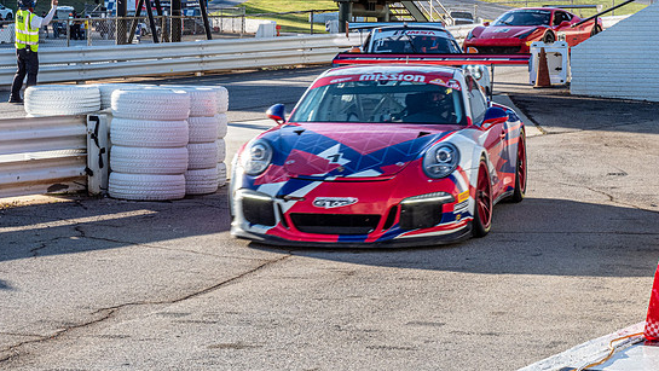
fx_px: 1905
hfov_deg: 19.6
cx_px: 323
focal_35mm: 109
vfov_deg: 11.1
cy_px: 150
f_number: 20
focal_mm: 47
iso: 500
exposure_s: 1/80
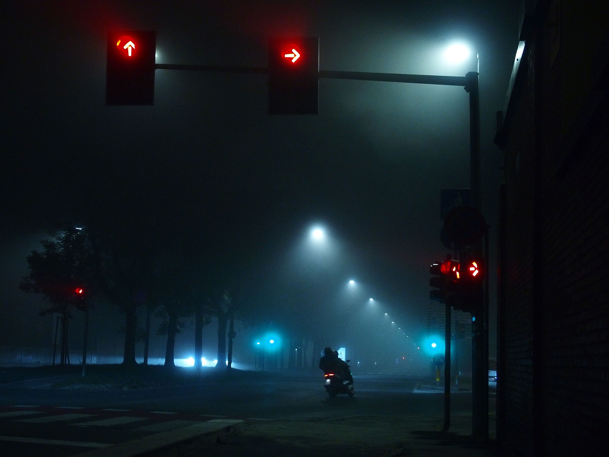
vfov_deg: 29.1
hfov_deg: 38.2
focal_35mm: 50
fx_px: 880
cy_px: 228
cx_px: 304
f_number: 2.8
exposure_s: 1/50
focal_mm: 10.8
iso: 800
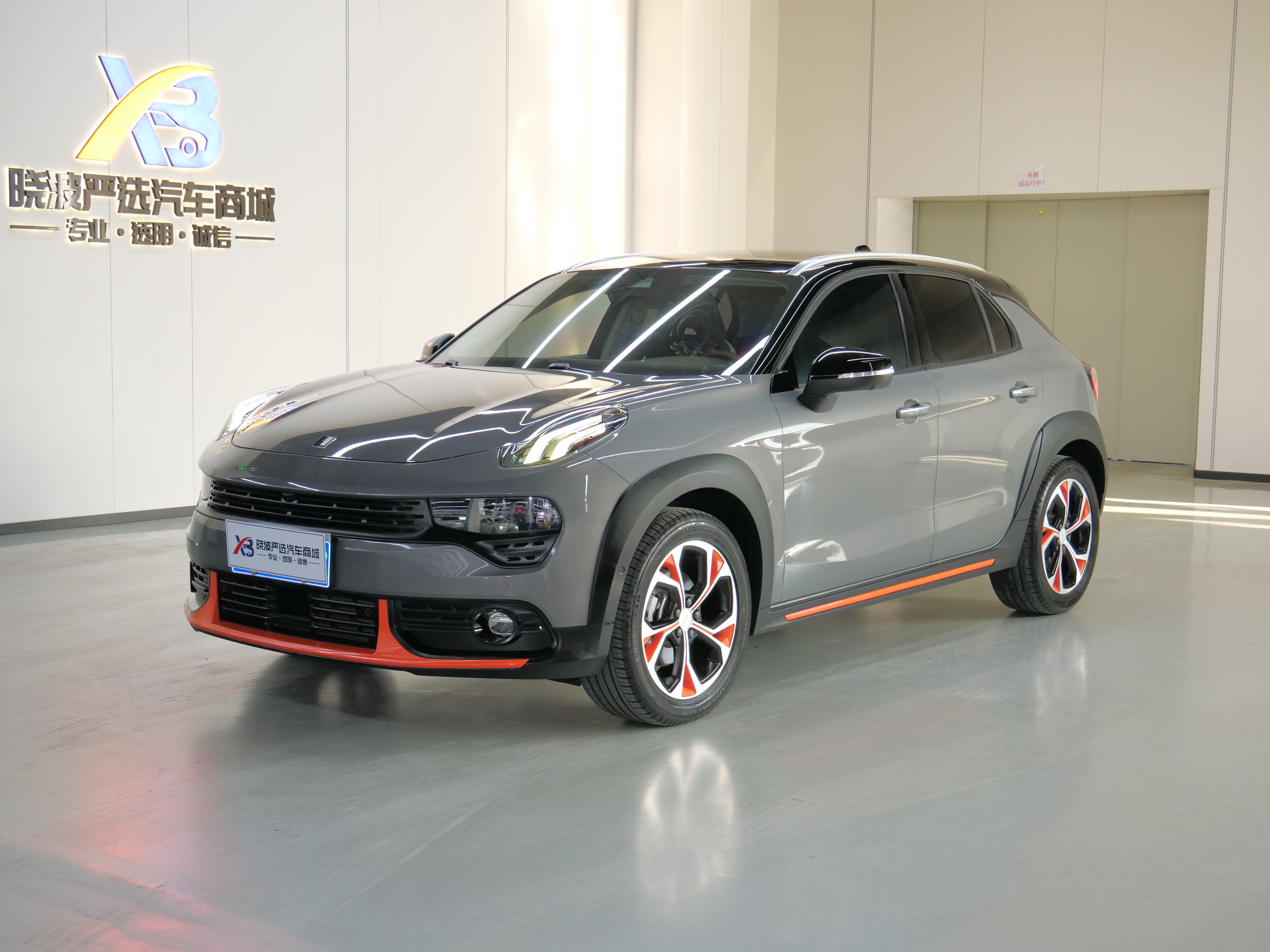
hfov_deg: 41.2
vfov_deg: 31.5
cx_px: 635
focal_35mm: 46
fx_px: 1688
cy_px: 476
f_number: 4.3
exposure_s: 1/20
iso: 800
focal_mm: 23
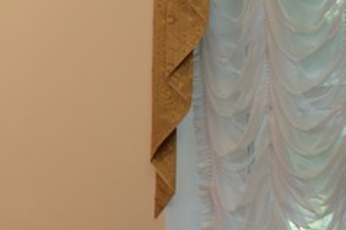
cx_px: -308
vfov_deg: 6.8
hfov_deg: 9.6
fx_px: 1933
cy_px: 184
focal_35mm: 201
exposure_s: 1/60
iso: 720
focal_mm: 31
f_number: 4.2
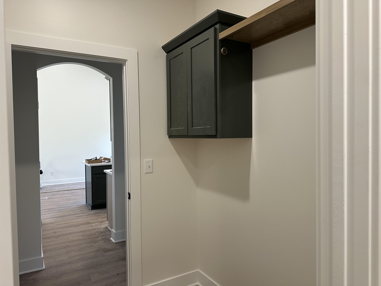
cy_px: 143
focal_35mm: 24
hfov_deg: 71.6
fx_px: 264
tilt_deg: -1.2
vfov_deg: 56.8
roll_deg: +0.6
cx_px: 190
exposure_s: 1/120
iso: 160
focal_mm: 6.86
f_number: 1.78
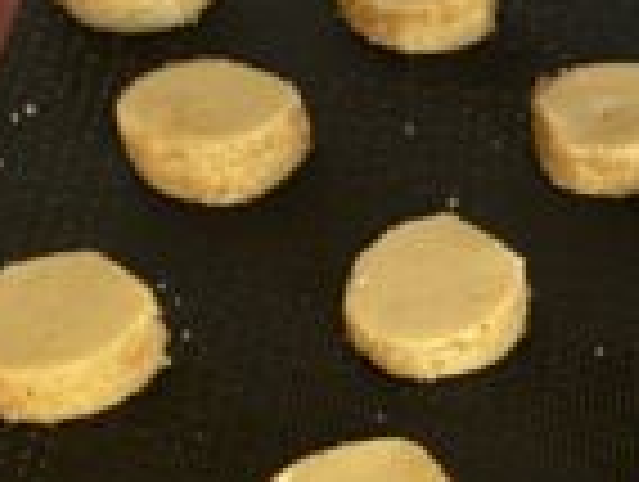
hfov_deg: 13.9
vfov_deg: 12.0
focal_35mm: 122
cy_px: 514
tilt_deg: -47.7
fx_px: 2256
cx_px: 1240
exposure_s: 1/25
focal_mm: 4.25
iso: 500
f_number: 1.8
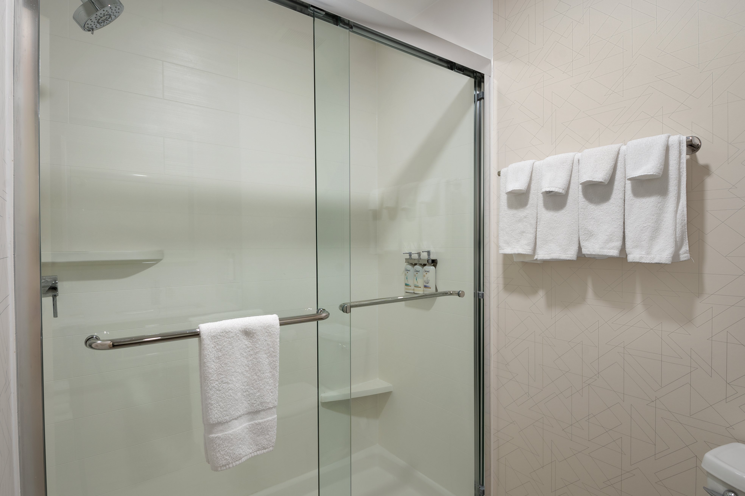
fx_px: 372
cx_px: 372
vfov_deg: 67.4
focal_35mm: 18
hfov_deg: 90.0
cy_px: 248
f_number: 10
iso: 100
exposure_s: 1/3
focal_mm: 12
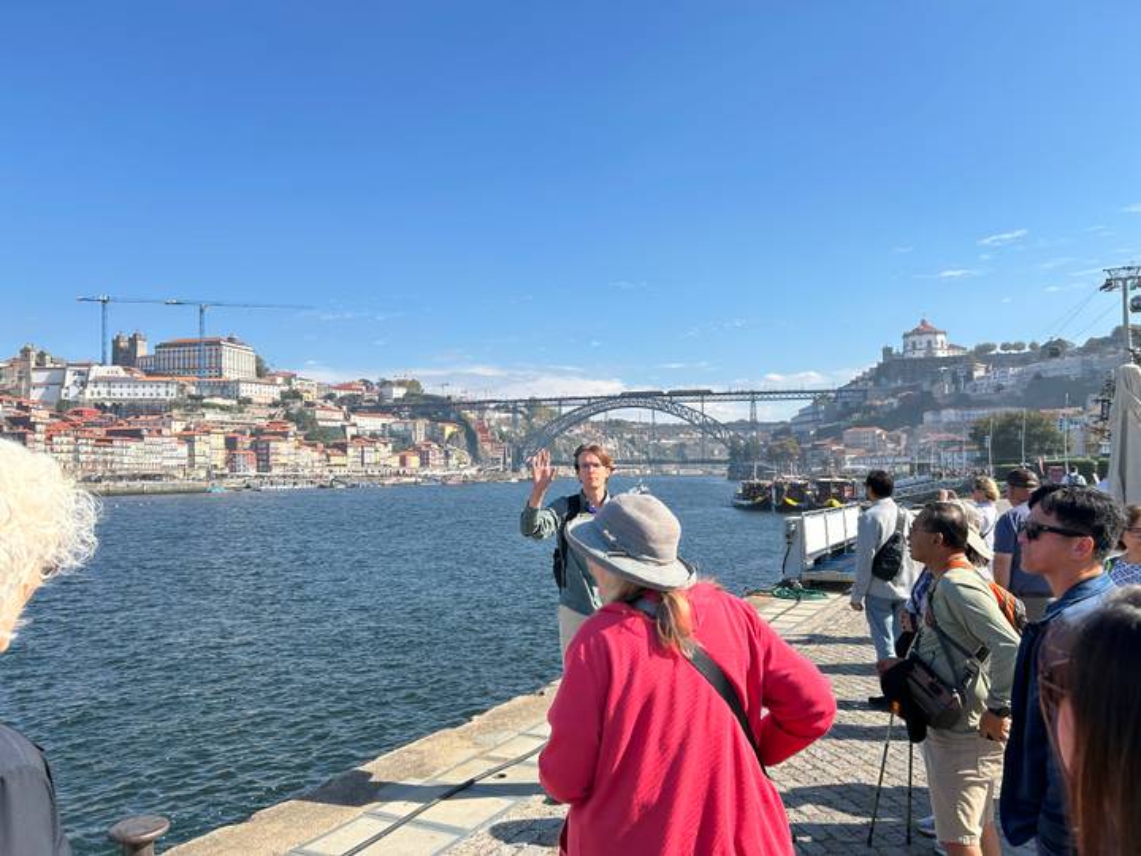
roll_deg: +1.1
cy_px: 428
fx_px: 857
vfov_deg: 53.1
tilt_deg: +2.5
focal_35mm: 26
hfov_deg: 67.3
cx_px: 570
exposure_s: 1/3968
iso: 50
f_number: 1.5
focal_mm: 5.7
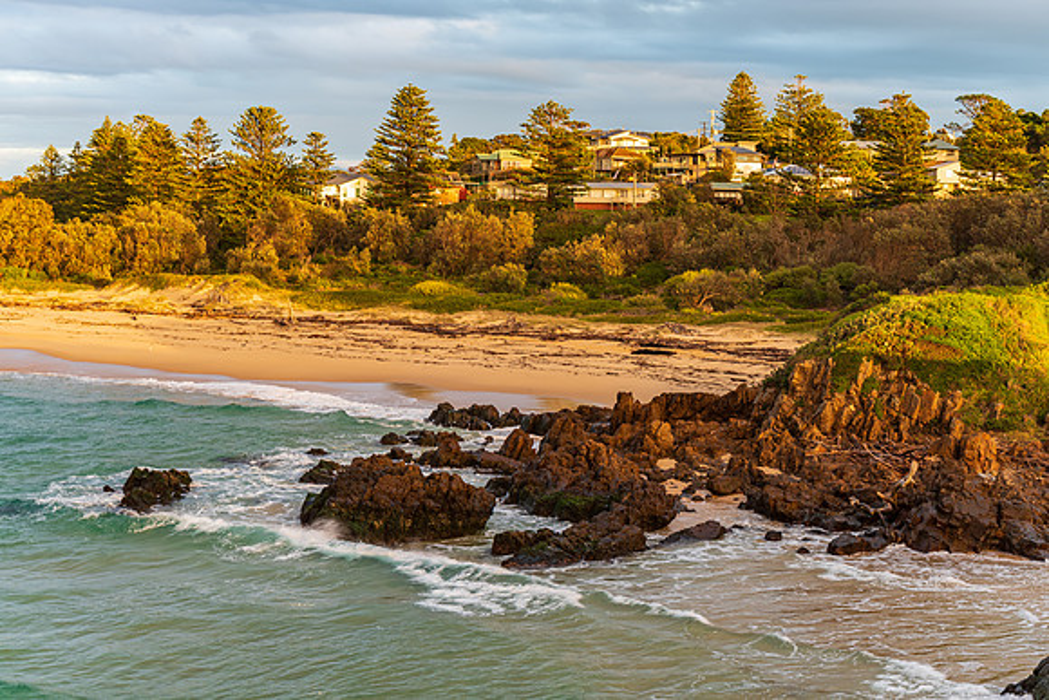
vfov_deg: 18.7
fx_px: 2125
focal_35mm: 73
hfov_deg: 27.7
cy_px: 350
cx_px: 525
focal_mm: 70
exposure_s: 1/13
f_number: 8
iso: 100
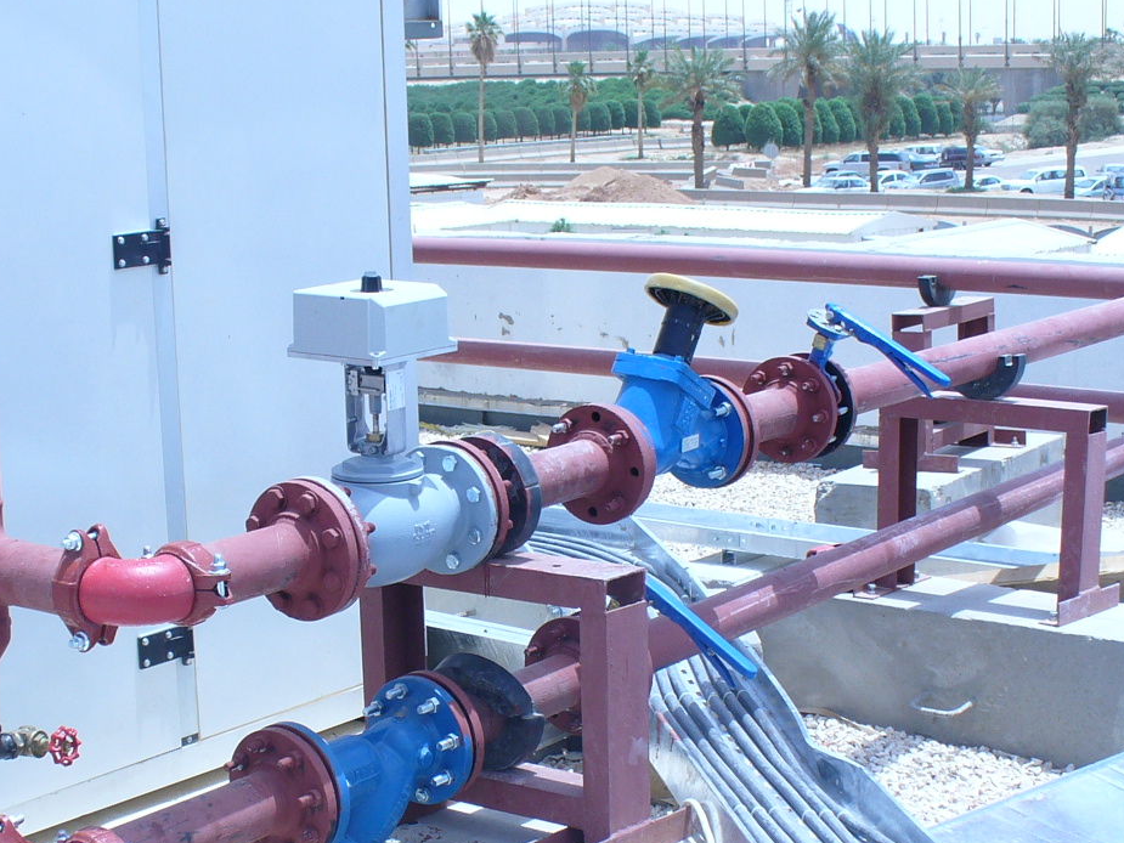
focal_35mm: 64
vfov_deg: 22.9
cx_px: 447
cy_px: 539
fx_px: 2078
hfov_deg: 30.2
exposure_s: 1/250
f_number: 5.6
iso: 80
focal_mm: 6.1
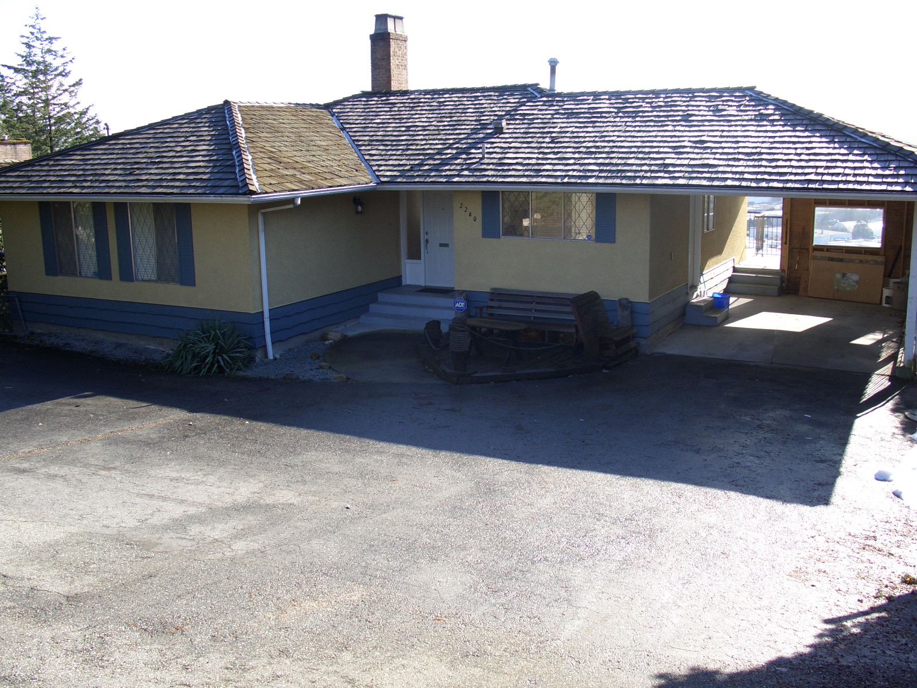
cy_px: 344
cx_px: 458
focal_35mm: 33
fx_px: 874
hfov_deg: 55.4
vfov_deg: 42.9
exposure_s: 1/250
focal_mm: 7.1
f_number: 4
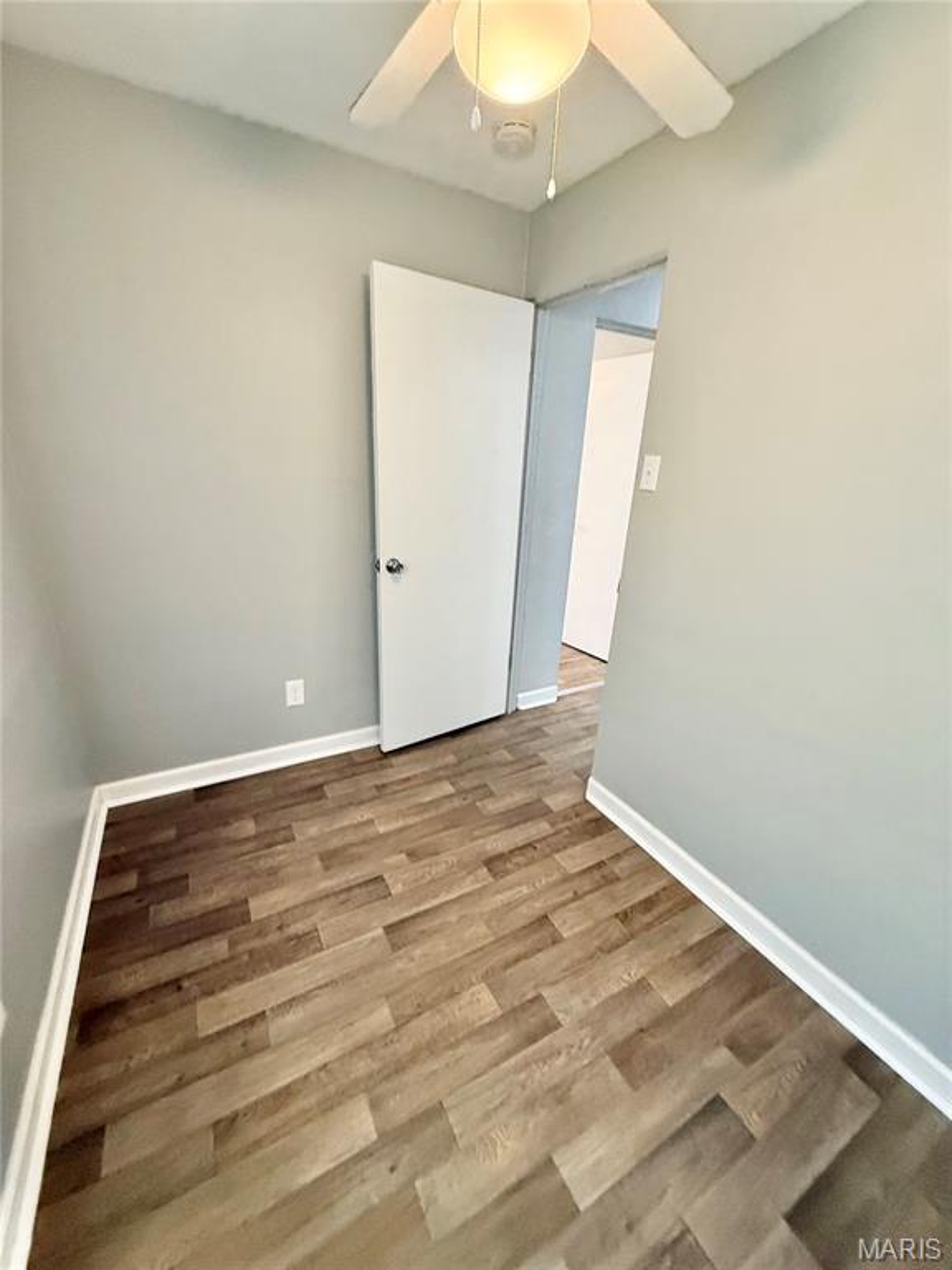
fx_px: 513
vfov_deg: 102.1
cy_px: 635
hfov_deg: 85.7
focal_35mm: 14
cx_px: 476
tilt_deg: -17.9
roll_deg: -4.9
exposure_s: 1/67
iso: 320
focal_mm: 2.22
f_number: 2.2
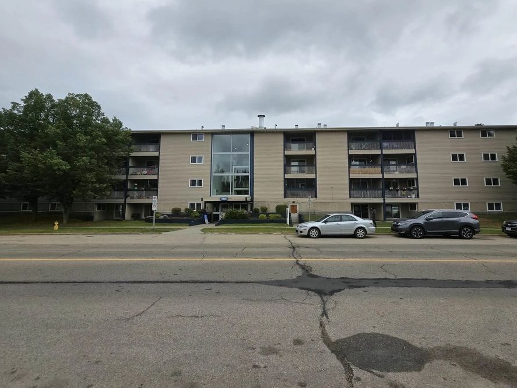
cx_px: 270
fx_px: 224
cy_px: 185
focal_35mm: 15
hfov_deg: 98.1
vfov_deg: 81.7
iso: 40
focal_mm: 2.2
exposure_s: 1/340
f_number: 1.9
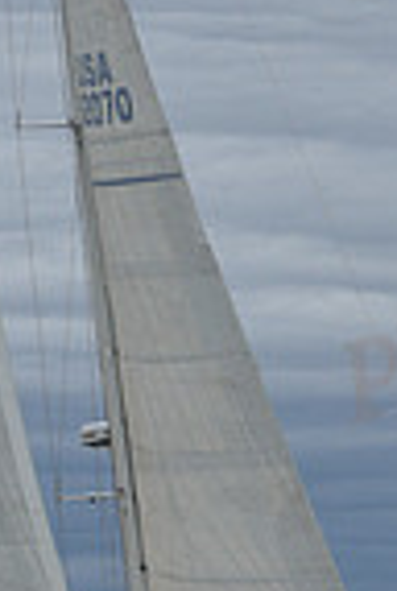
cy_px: 161
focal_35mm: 372
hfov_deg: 3.7
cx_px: 130
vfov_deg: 5.5
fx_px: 6123
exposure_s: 1/1000
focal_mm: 92
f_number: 8
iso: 320
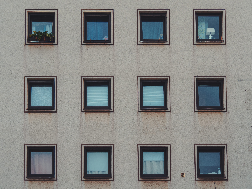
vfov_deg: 24.4
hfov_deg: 32.2
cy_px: 94
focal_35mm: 60
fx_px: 437
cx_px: 126
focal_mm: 30
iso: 200
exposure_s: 1/500
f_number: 5.6
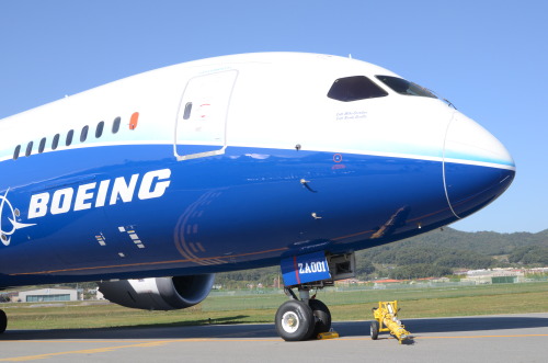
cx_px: 274
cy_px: 182
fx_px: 638
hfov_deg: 46.5
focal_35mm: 42
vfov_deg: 31.7
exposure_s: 1/800
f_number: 10
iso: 400
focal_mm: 28
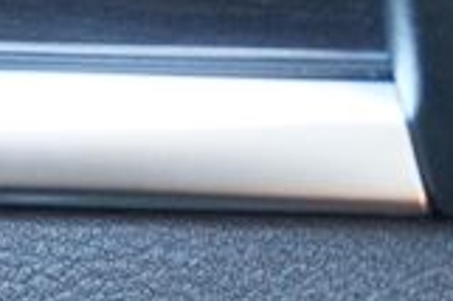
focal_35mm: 185
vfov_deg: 7.1
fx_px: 2325
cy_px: 594
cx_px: 37
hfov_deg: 11.1
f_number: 5
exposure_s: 1/60
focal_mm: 31
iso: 3200
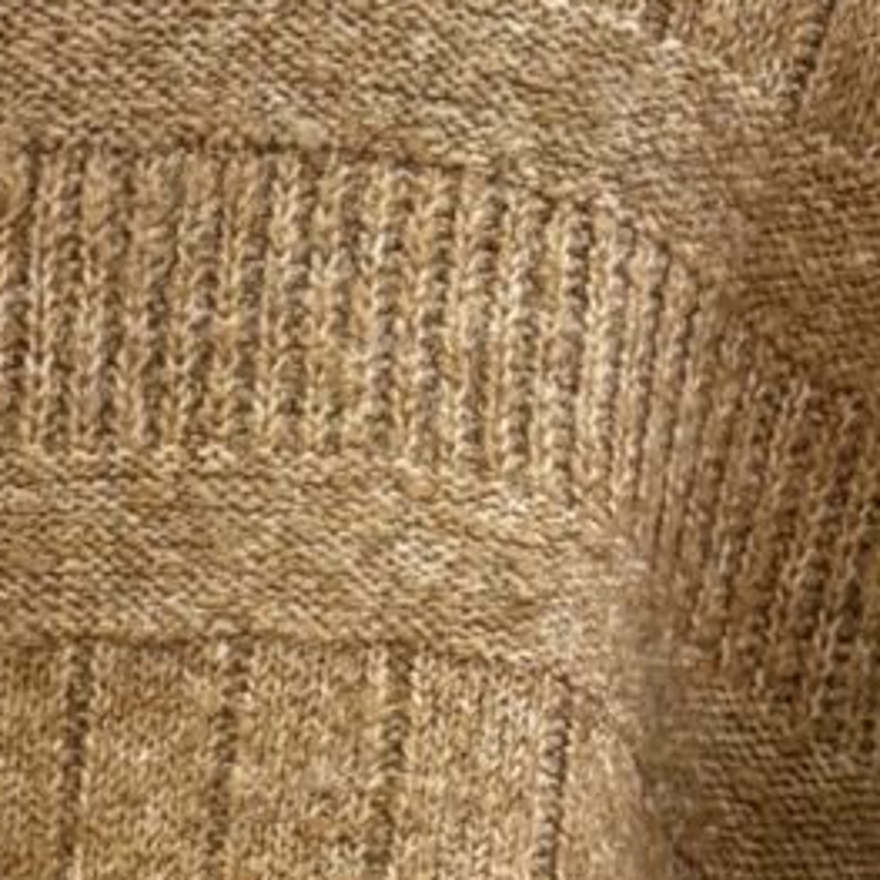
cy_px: 2533
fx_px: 6443
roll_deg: +1.7
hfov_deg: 7.4
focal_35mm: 224
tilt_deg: -0.9
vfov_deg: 7.1
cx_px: -1174
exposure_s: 1/50
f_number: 1.6
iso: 125
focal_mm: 5.96
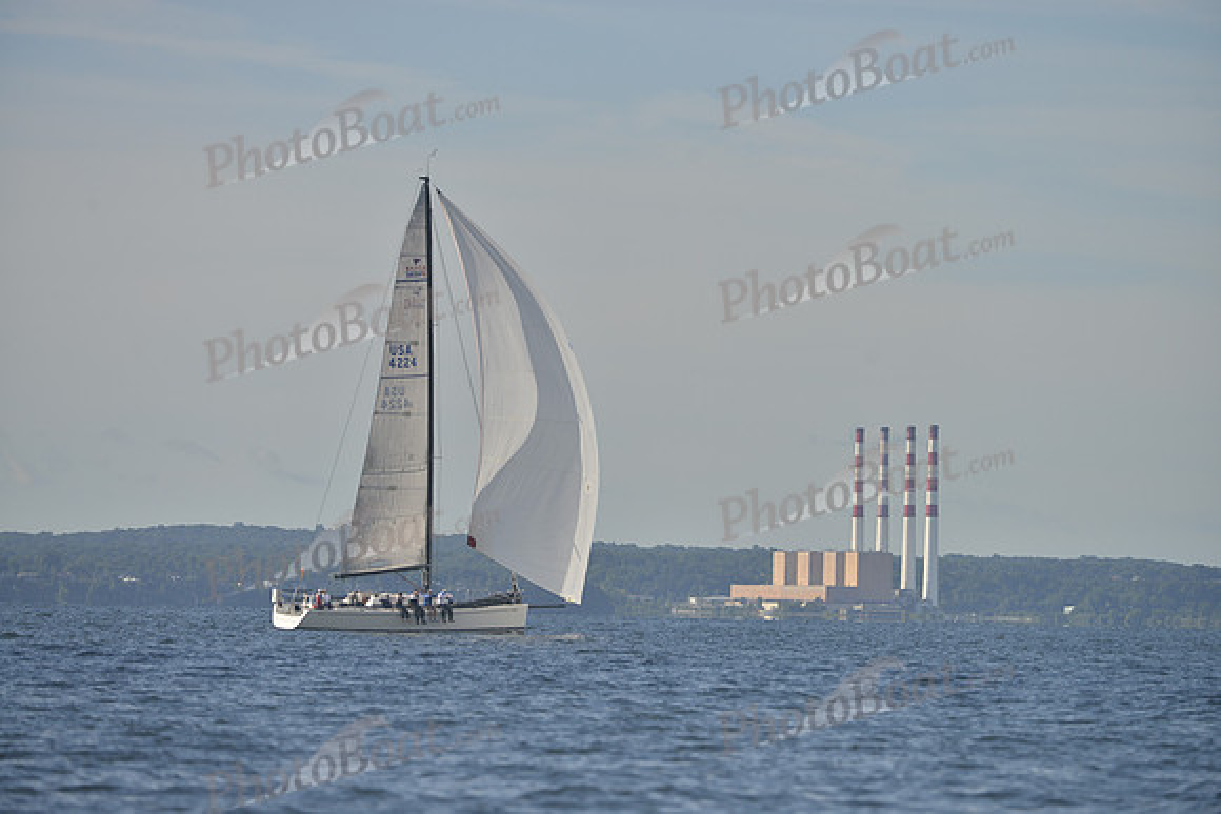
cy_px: 407
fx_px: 7463
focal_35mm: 220
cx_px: 610
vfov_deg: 6.2
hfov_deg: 9.4
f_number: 5
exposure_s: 1/2500
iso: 280
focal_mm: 220
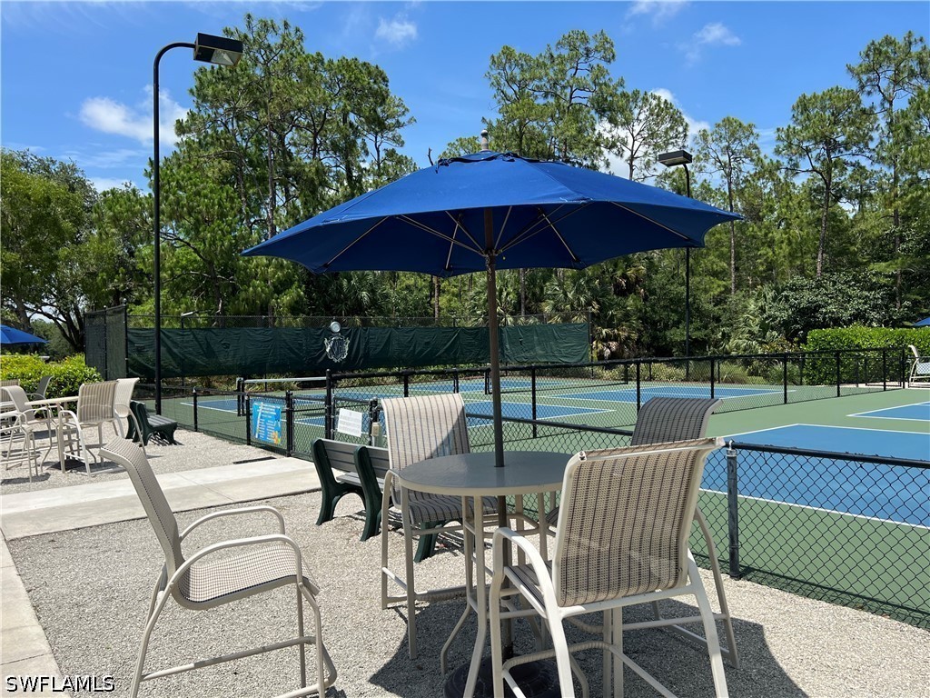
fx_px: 699
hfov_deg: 67.3
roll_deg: +1.3
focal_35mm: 26
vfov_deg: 53.1
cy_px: 349
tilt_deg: -1.0
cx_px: 465
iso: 50
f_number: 1.5
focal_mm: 5.7
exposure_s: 1/4115
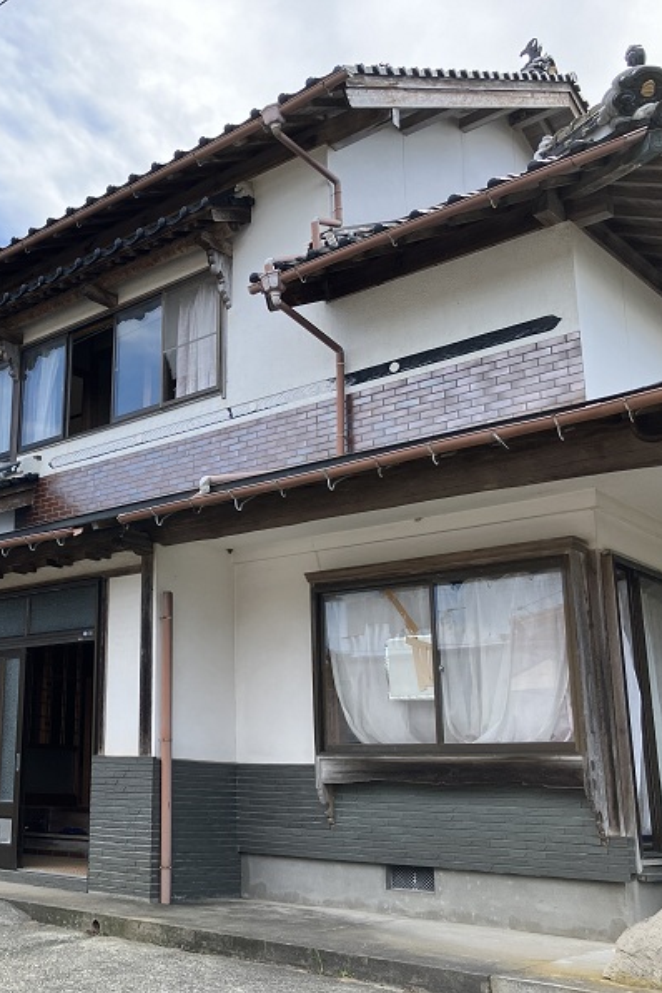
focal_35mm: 39
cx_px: 72
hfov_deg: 32.6
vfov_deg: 49.6
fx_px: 1076
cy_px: 497
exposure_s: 1/546
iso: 32
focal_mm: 3.99
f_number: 1.8
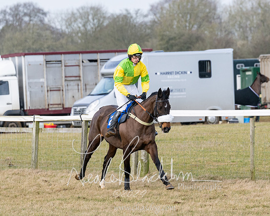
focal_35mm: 399
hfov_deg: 4.8
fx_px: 3191
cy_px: 120
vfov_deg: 3.9
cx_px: 179
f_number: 5
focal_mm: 175
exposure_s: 1/1250
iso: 400
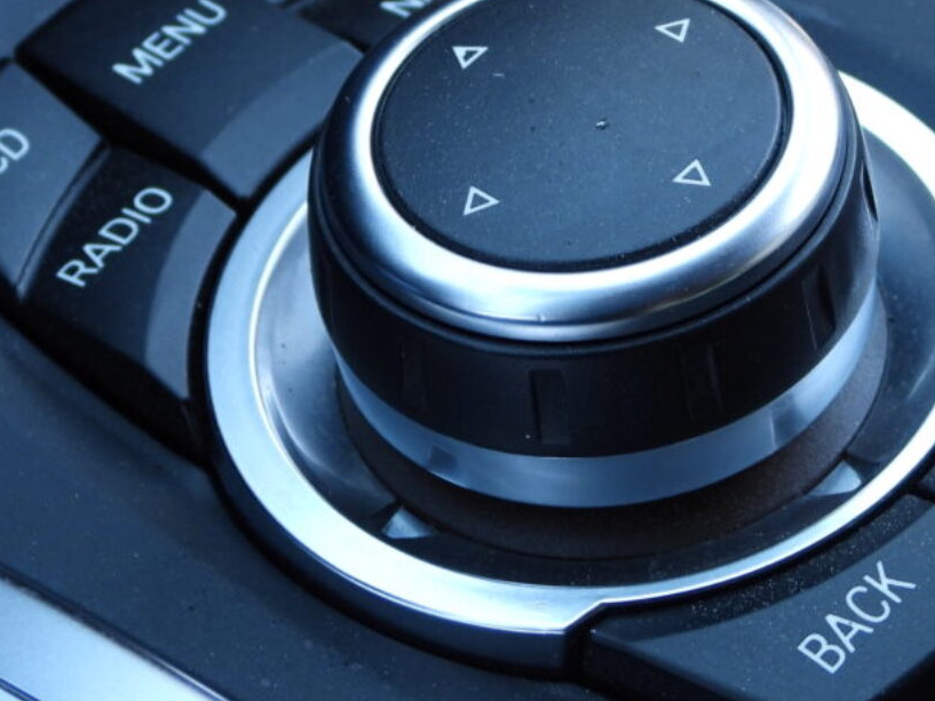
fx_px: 3971
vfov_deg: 10.1
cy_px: 253
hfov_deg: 13.4
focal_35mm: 147
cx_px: 617
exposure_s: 1/60
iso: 180
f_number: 3.5
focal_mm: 13.5
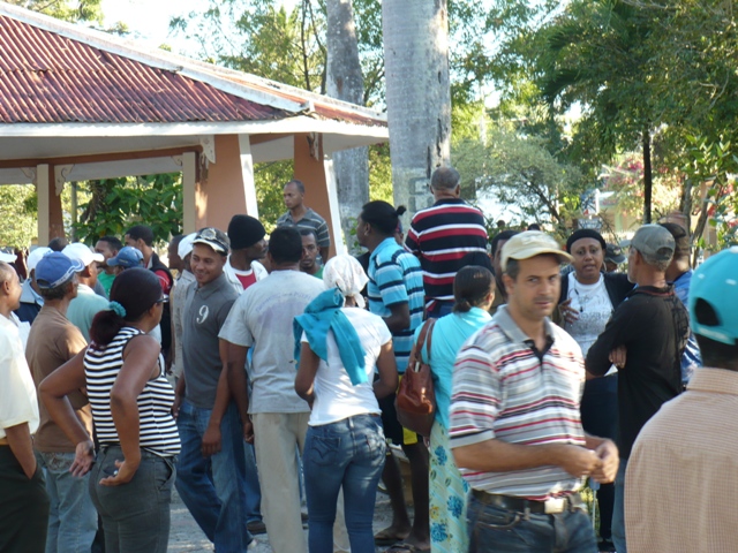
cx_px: 369
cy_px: 276
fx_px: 1876
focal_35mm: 88
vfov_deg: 16.8
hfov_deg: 22.3
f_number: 3.4
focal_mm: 14.5
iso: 100
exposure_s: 1/60
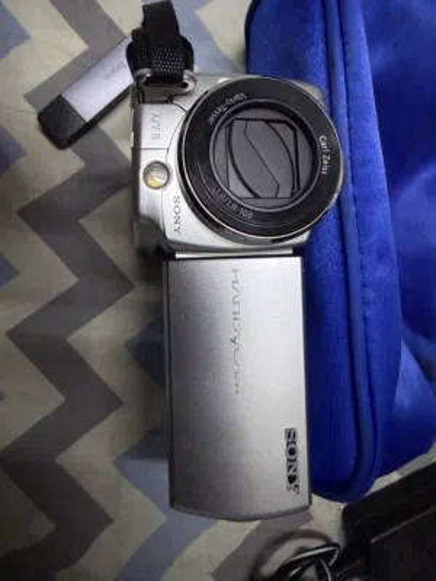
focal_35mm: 24
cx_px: 218
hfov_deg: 56.8
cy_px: 290
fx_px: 403
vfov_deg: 71.6
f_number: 2.2
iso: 500
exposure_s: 1/50
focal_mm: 2.22
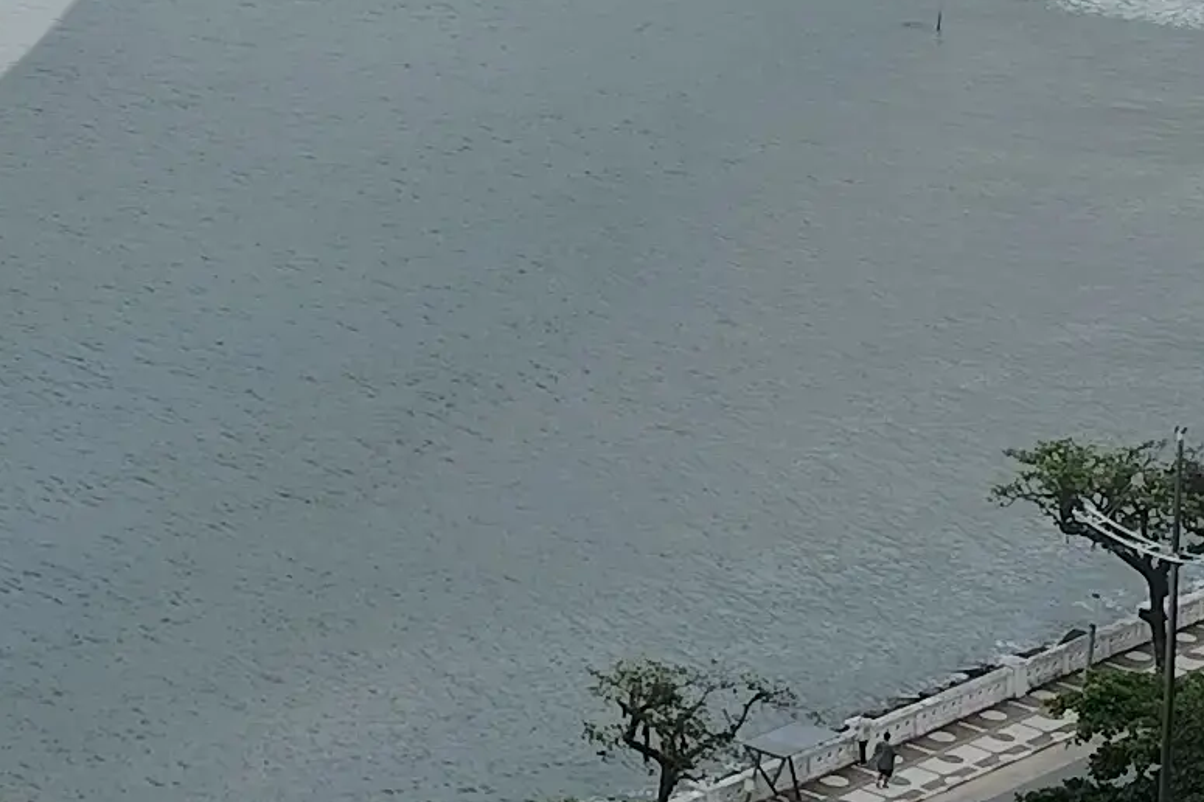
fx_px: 4212
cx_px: -404
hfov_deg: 15.4
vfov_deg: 10.5
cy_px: -396
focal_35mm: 126
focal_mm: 6.19
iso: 50
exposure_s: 1/873
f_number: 1.65
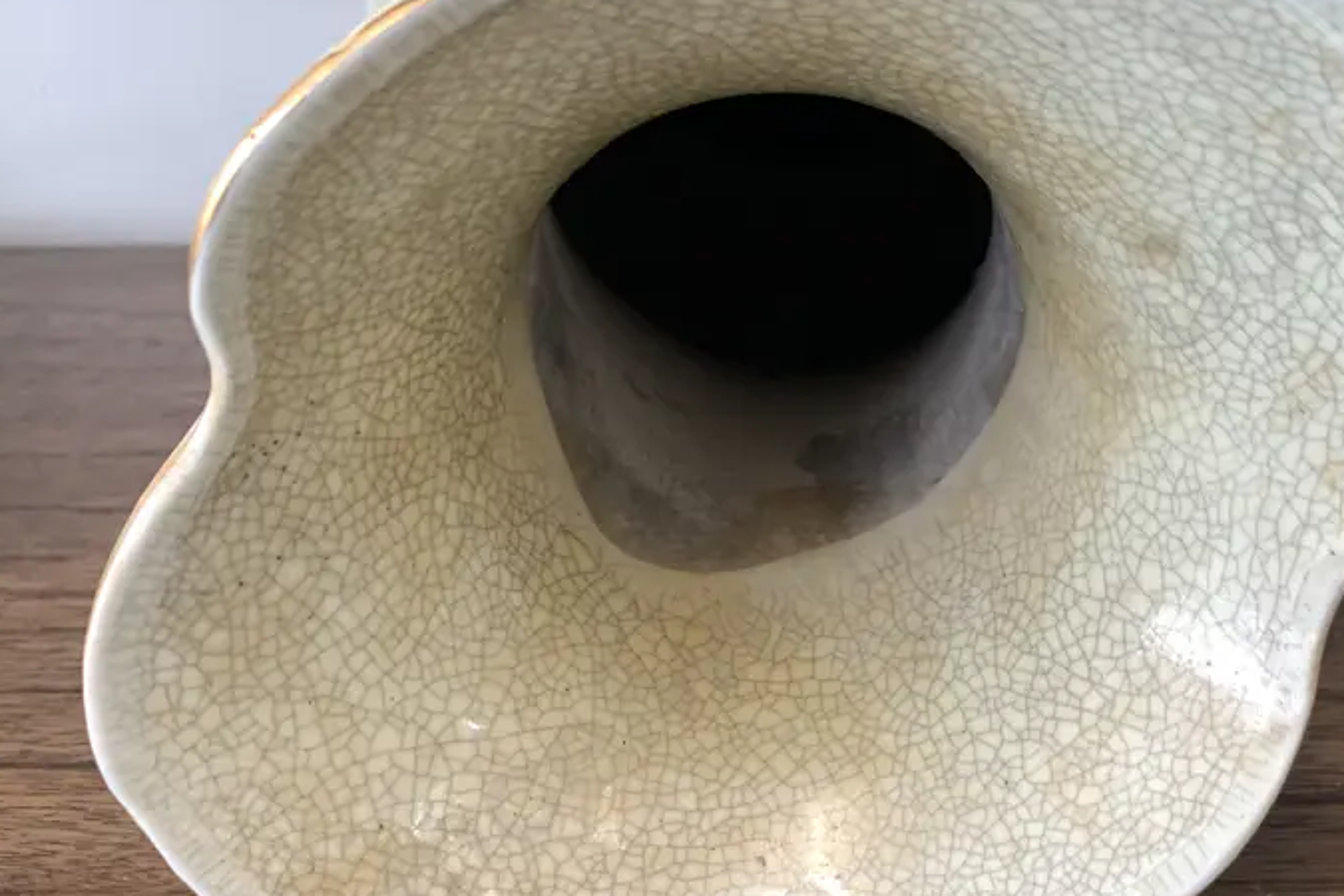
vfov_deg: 32.6
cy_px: 516
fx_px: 1531
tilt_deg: -24.9
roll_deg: +0.7
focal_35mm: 41
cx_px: 904
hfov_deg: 46.6
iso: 80
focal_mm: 4.25
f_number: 1.8
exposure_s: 1/100
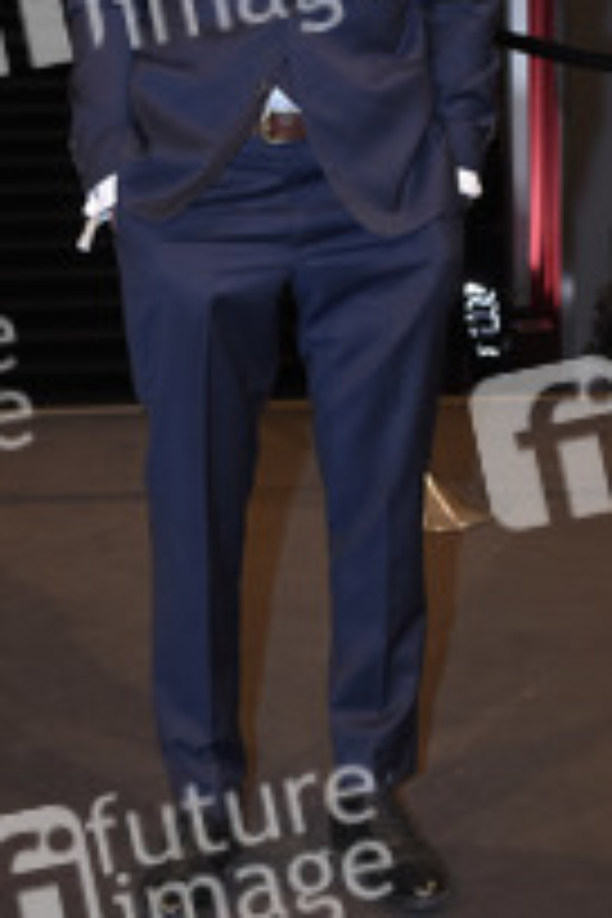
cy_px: 198
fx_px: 2550
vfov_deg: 20.2
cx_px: 292
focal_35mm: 100
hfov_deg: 13.7
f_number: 6.3
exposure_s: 1/80
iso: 800
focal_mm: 34
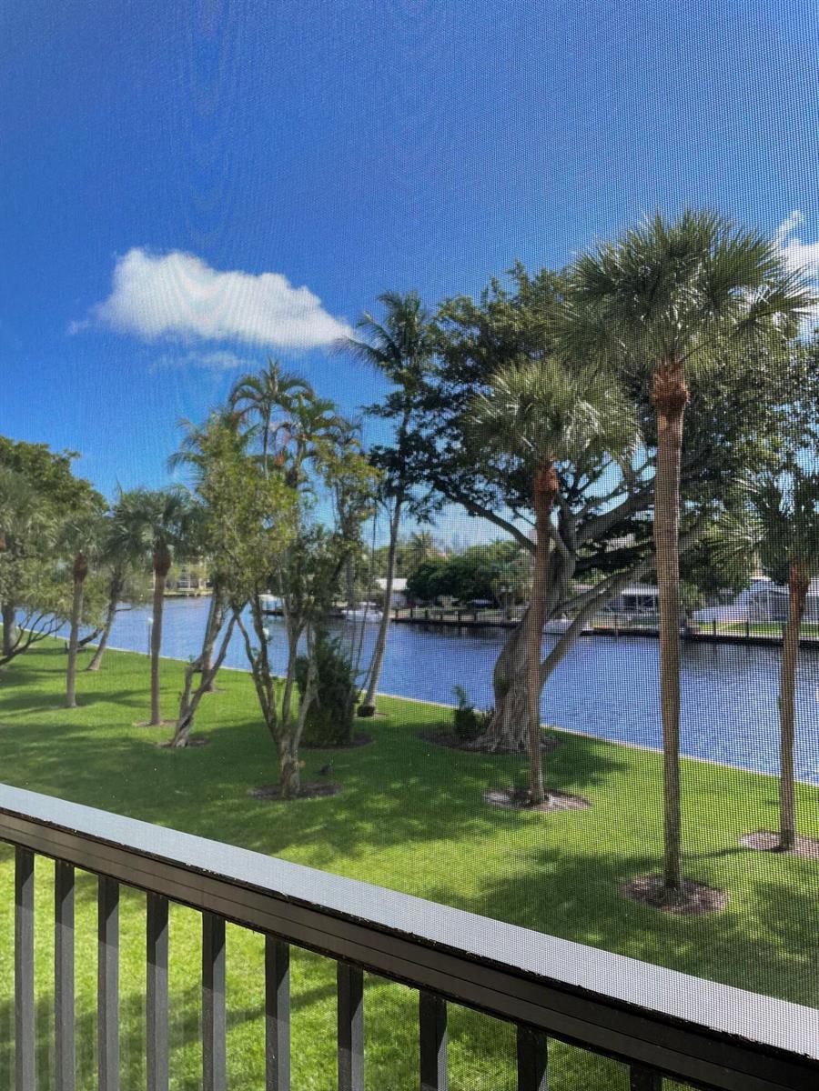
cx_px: 410
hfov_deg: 53.1
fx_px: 820
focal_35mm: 26
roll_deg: +0.8
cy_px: 546
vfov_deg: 67.3
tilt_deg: +3.1
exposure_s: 1/1147
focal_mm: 4.2
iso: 32
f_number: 1.6
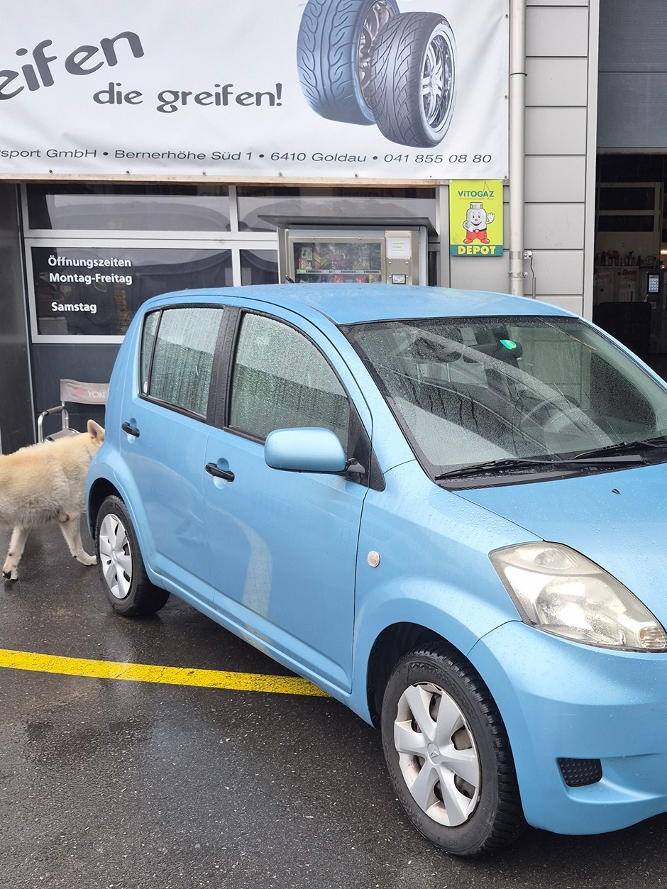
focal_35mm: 37
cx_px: 507
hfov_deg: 37.6
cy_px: 468
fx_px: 950
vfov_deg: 50.1
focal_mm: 5.4
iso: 25
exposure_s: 1/148
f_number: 1.8
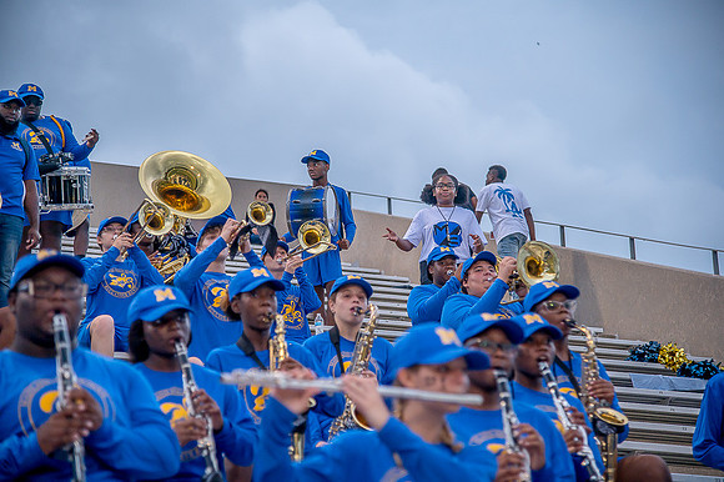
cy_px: 241
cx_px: 362
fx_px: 1849
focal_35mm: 92
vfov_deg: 14.8
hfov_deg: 22.2
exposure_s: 1/200
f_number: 4
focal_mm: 92
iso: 400
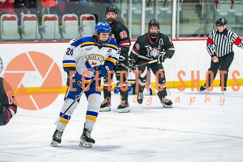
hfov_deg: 9.6
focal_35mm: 214
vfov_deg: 6.4
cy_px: 58
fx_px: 1447
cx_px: 110
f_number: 2.8
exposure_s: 1/640
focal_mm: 142
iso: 640
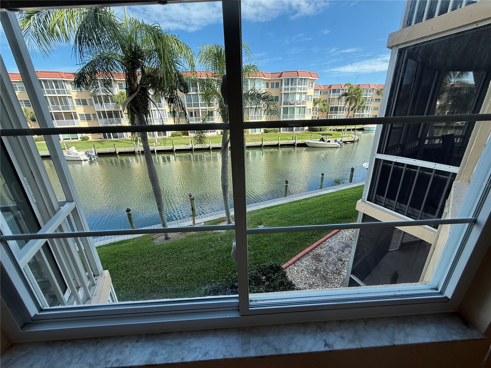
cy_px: 184
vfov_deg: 85.7
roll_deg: +1.8
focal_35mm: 14
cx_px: 246
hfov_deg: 102.1
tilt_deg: -19.0
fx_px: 199
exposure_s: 1/372
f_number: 2.2
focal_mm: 2.22
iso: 50
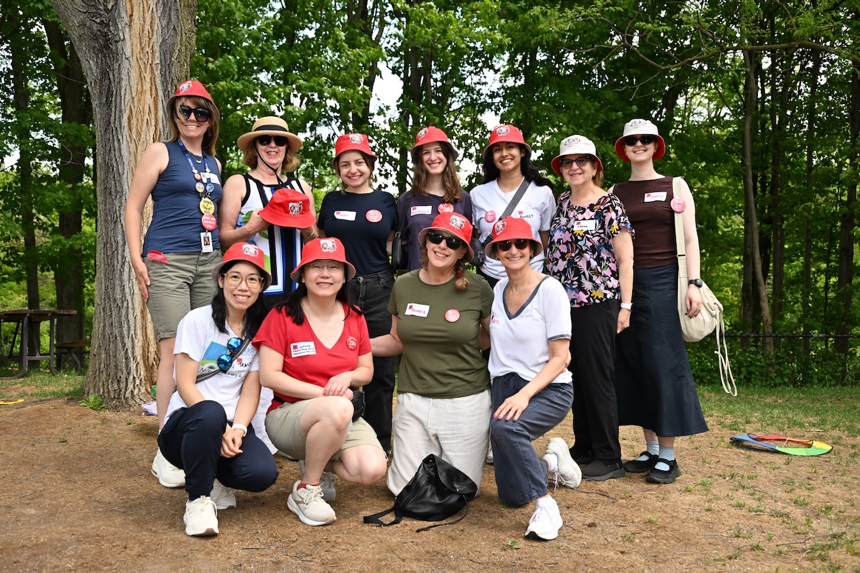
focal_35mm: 38
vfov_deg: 35.1
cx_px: 430
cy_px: 286
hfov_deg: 50.7
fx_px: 908
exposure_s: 1/200
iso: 180
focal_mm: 38
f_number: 5
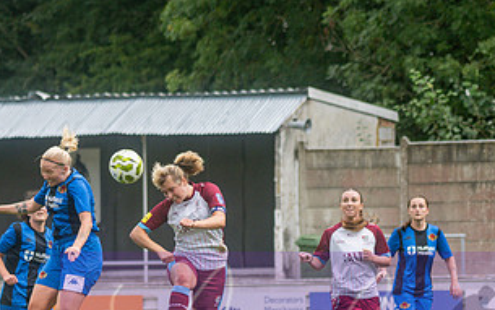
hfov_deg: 6.2
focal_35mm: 337
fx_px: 4549
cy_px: 311
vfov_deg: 3.9
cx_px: 230
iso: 360
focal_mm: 120
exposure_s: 1/1000
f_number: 4
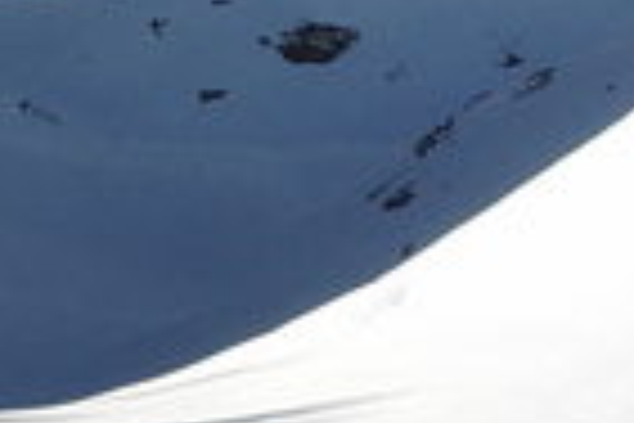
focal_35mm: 389
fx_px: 6850
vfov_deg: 3.5
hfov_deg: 5.3
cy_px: 202
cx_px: 337
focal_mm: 13.3
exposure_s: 1/320
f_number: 7.6
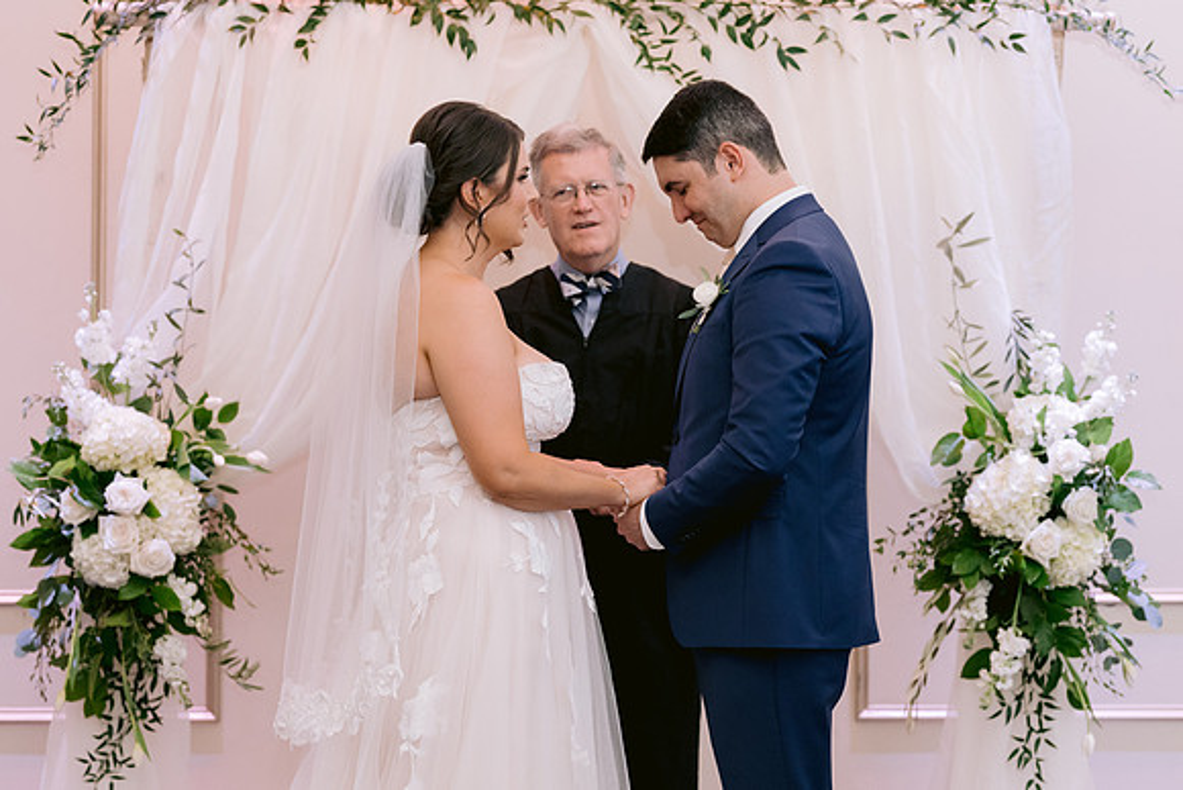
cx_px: 560
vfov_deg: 20.0
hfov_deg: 29.6
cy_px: 422
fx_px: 2240
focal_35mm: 68
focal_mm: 50
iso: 1250
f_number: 2.8
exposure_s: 1/160
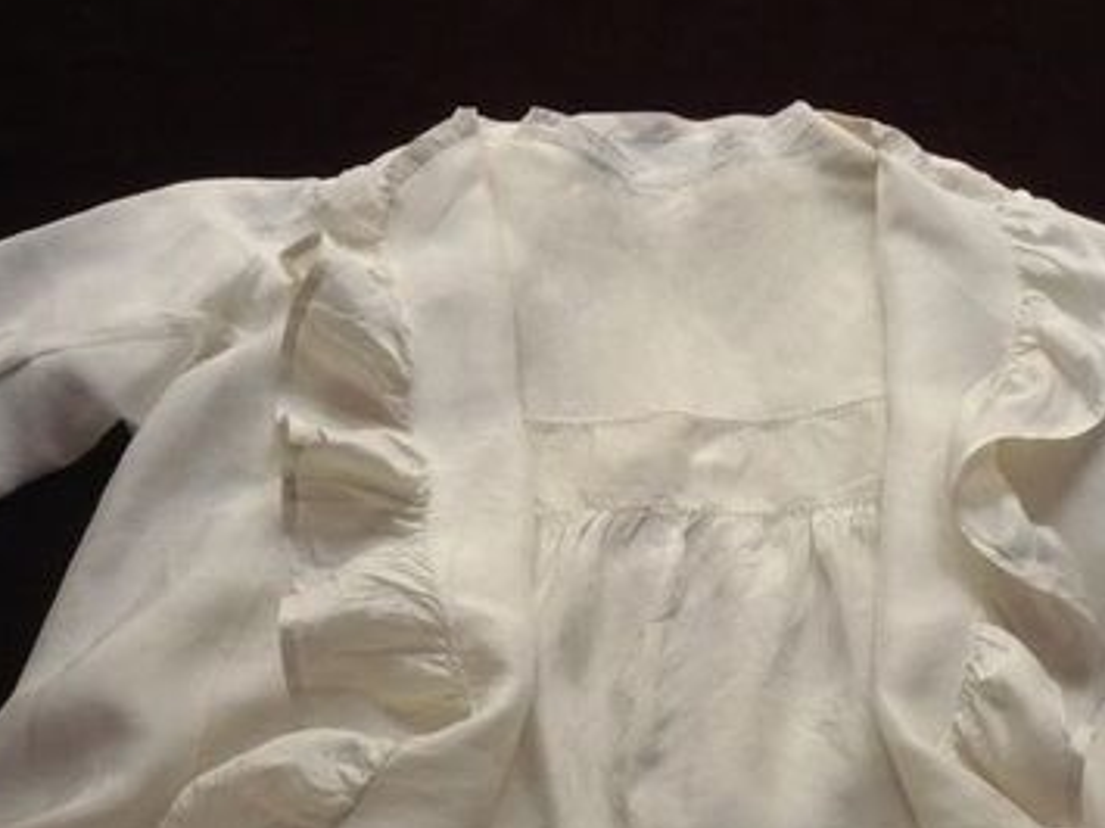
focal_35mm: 69
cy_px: 766
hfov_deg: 28.2
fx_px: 2202
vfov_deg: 20.8
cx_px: 607
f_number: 2.8
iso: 400
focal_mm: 5.8
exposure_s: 1/250
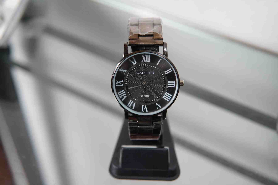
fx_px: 347
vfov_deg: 29.9
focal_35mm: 45
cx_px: 139
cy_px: 92
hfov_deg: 43.6
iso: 1600
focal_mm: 30
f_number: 3.2
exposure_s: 1/160
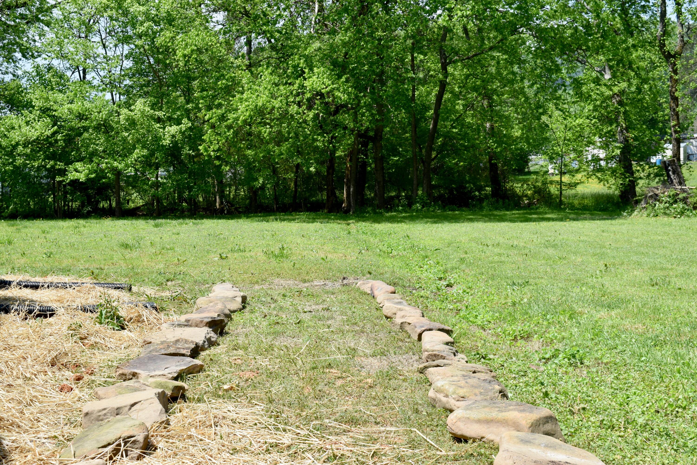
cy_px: 232
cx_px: 348
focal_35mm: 46
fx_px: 900
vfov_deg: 28.9
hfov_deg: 42.3
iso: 200
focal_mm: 31
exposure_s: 1/320
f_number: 9
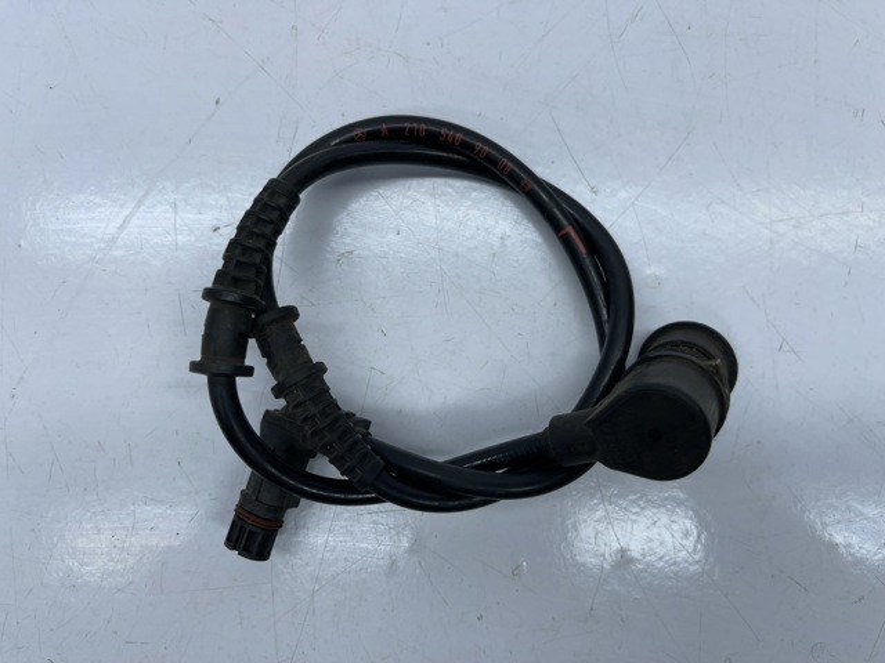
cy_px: 332
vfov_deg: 54.9
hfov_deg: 69.4
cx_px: 442
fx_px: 639
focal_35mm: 25
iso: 32
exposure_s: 1/535
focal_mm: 5.1
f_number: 1.6
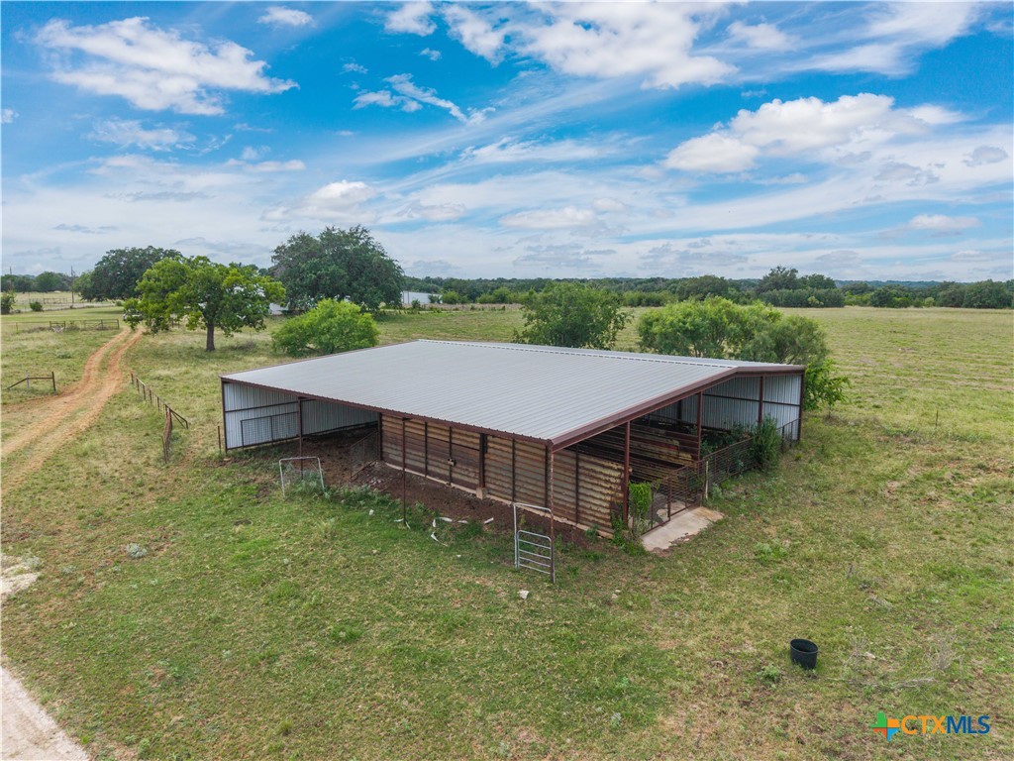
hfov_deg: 71.6
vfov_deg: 56.8
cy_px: 380
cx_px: 507
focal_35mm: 24
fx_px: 703
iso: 200
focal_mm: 8.67
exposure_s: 1/4000
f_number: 1.8
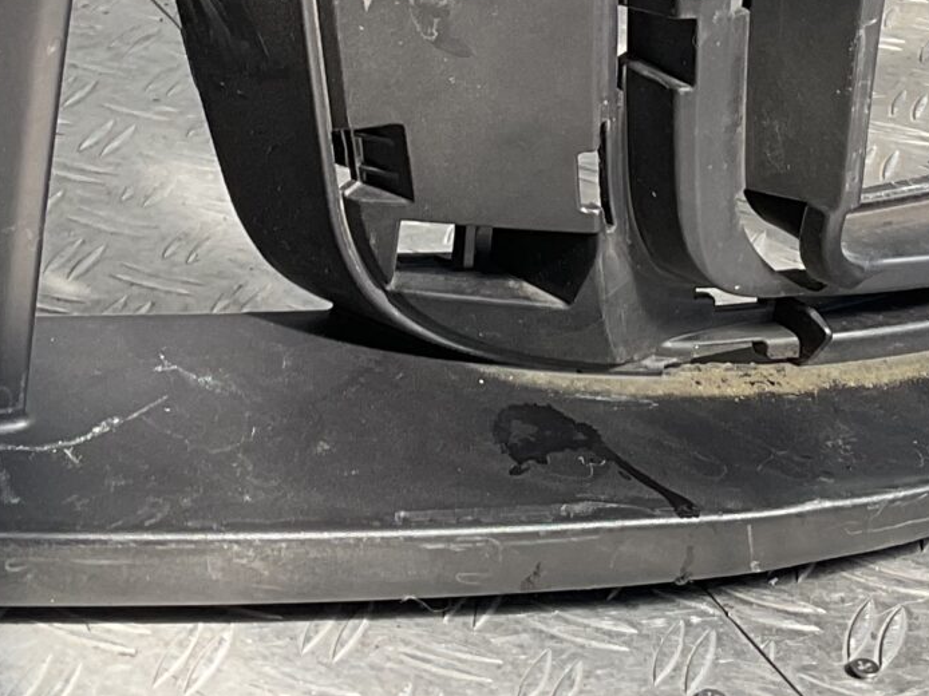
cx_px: 541
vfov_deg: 13.3
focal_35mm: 107
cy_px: -253
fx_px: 2871
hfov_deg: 18.4
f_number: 1.8
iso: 16
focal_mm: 3
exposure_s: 1/216
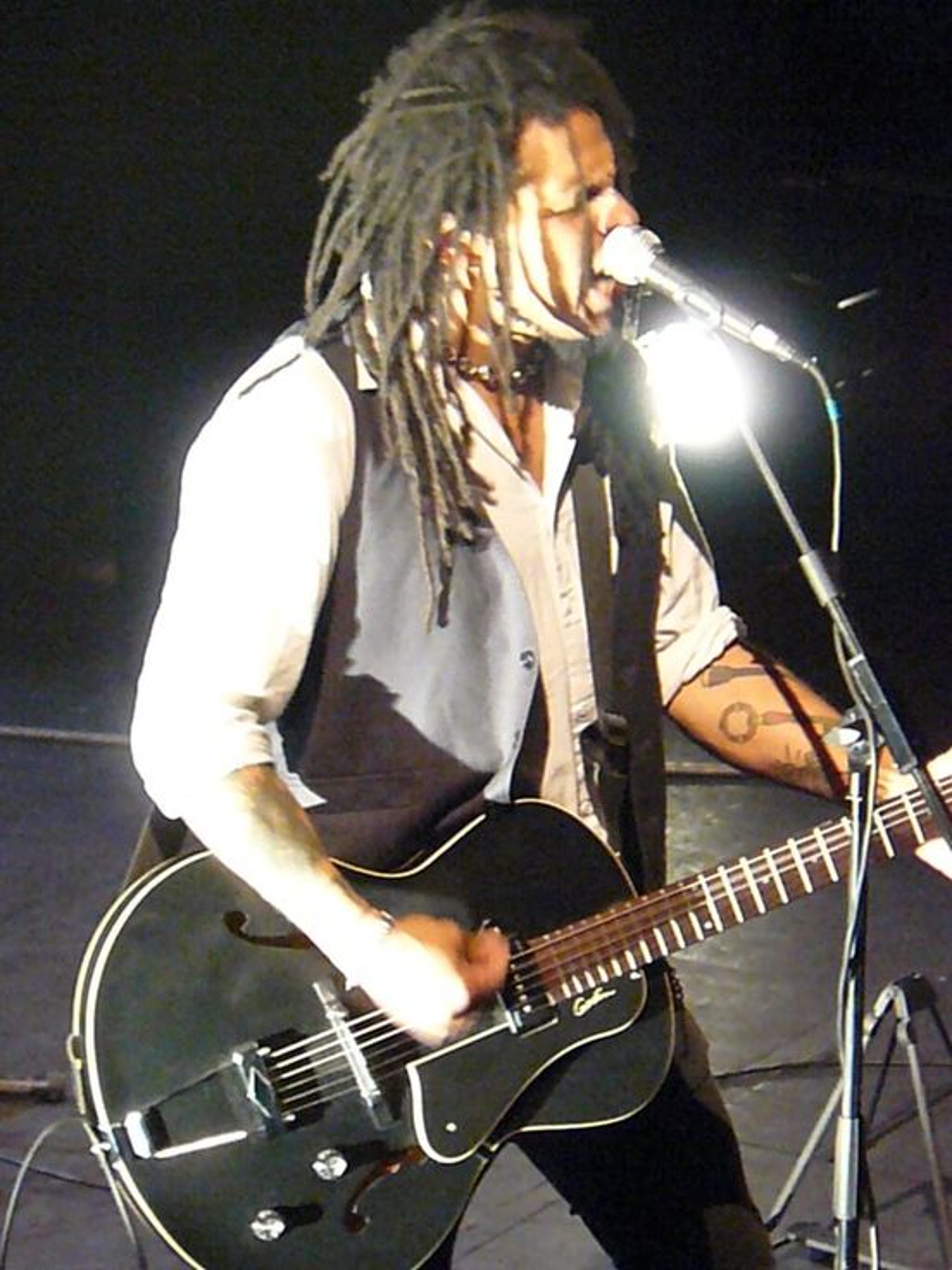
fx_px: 8544
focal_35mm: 233
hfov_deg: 6.4
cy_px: 635
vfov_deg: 8.5
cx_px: 476
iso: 3200
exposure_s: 1/50
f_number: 3.3
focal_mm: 38.9
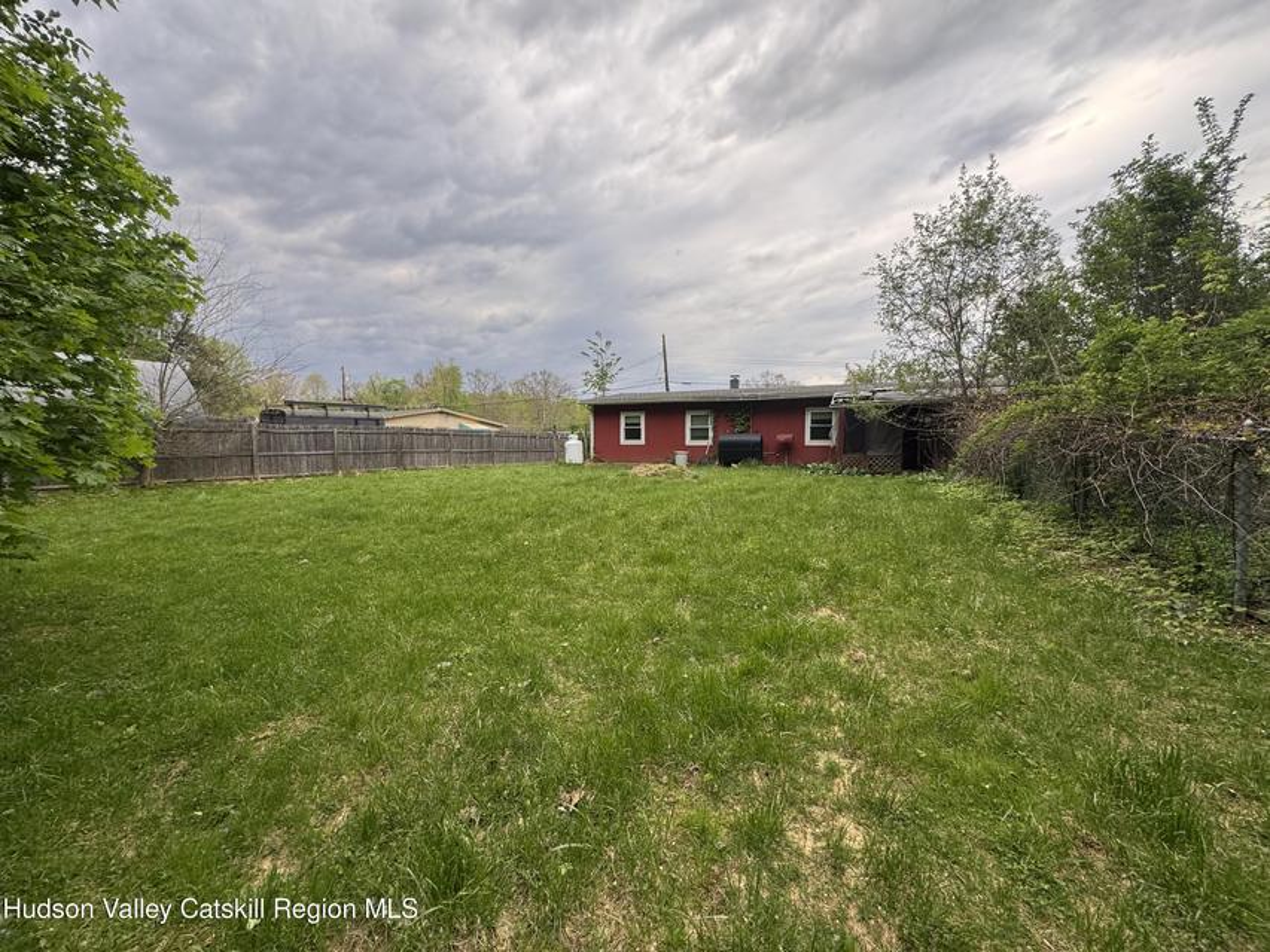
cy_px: 476
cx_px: 635
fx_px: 514
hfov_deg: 102.1
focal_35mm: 14
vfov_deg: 85.7
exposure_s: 1/141
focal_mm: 2.22
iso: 40
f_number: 2.2
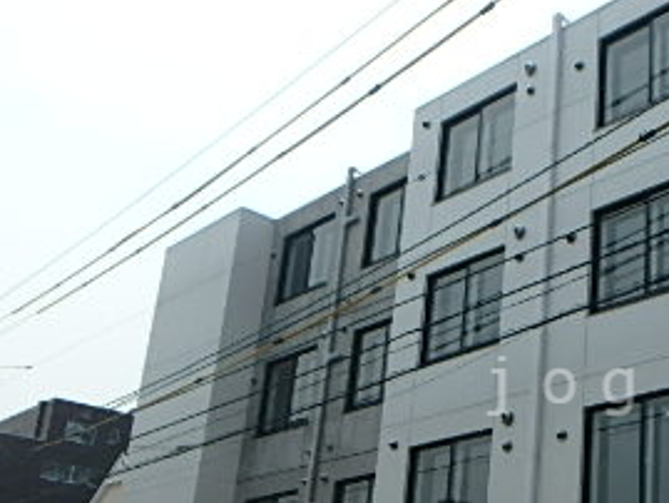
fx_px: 967
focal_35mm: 50
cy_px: 386
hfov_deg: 34.9
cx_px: 657
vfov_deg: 28.6
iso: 125
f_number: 6
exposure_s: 1/800
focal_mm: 3.7
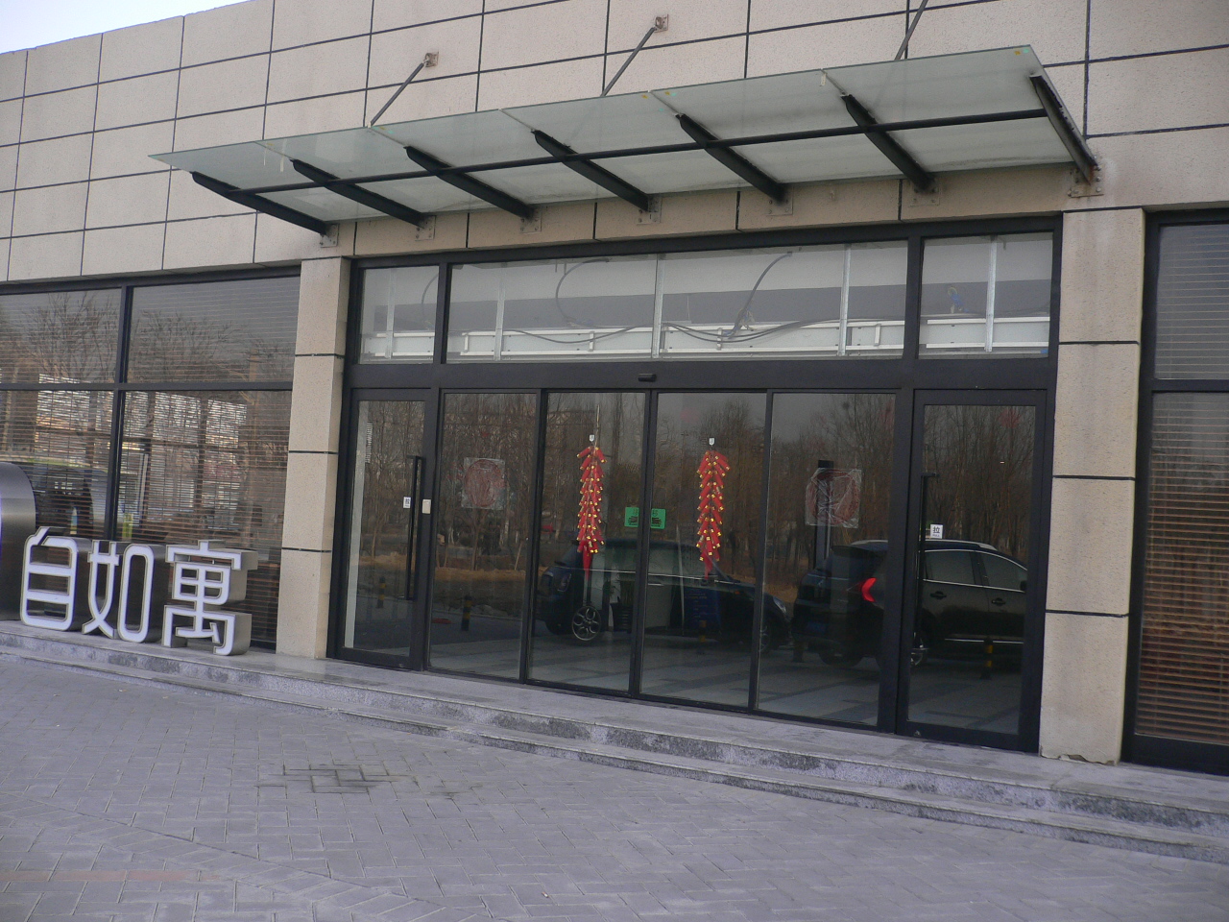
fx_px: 1243
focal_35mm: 35
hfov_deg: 52.6
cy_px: 461
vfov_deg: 40.7
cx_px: 614
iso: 80
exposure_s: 1/200
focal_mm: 5.8
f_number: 2.8
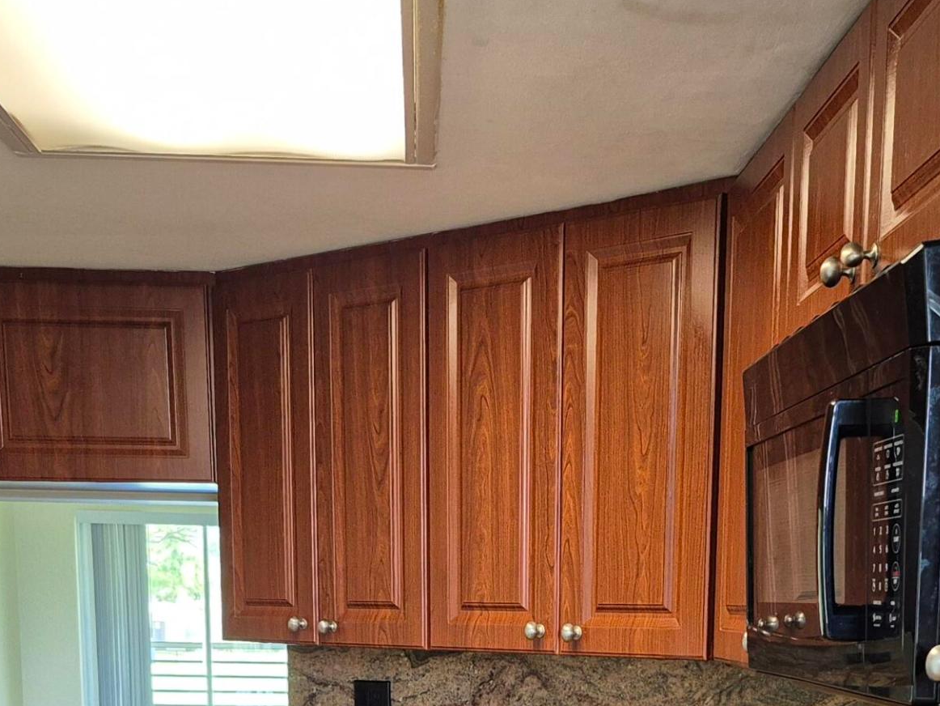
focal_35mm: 57
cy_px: 856
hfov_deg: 33.8
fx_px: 1548
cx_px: 507
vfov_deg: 23.4
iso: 400
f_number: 1.8
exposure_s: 1/120
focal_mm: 5.4
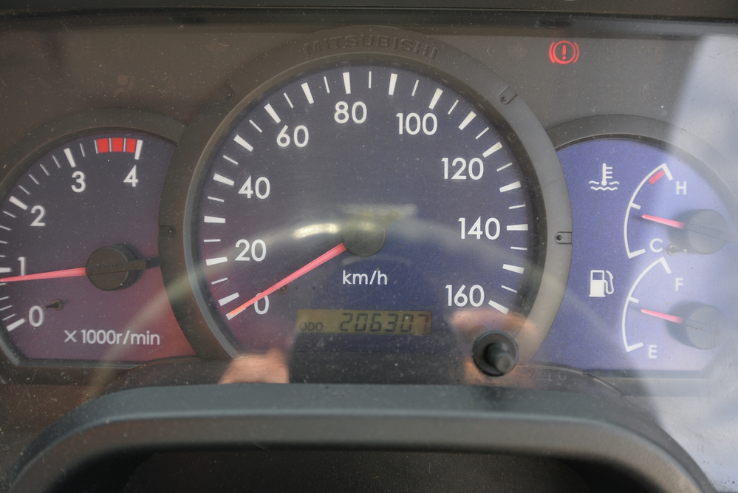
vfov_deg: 36.9
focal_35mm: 36
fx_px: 738
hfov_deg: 53.1
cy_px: 252
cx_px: 369
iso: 280
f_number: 5.6
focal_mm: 35
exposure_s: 1/125
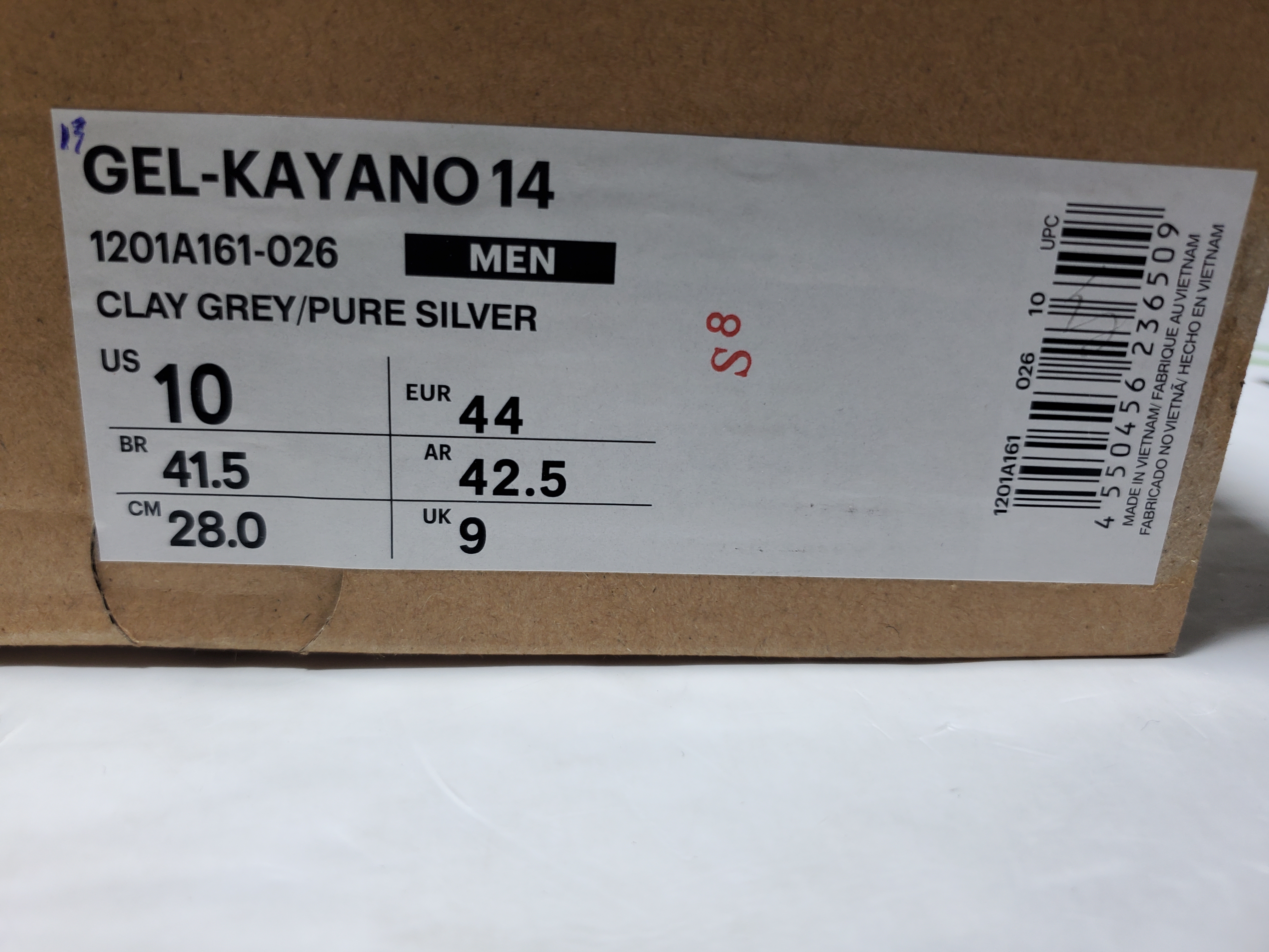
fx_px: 953
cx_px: 634
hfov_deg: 67.3
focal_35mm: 26
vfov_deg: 53.1
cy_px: 476
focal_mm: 4.3
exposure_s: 1/330
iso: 50
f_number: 1.5
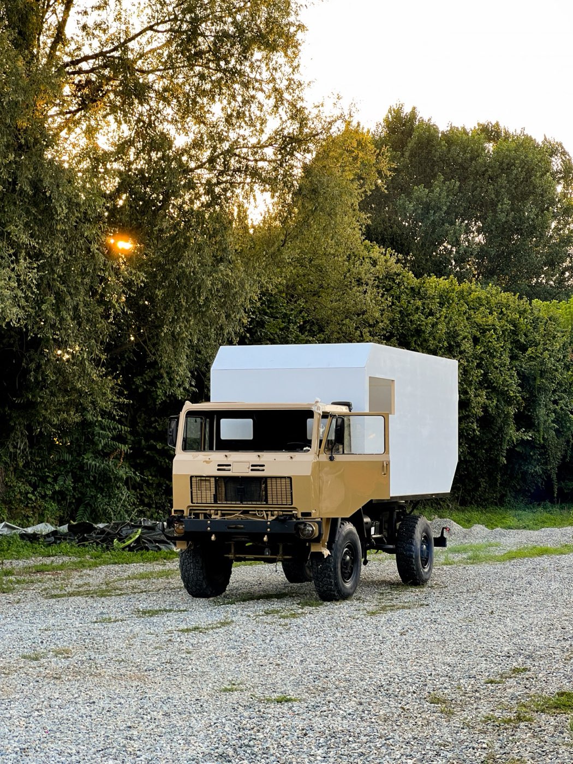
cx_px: 286
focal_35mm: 77
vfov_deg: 25.3
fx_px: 1699
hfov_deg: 19.1
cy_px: 382
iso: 80
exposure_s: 1/100
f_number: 2.8
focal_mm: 9
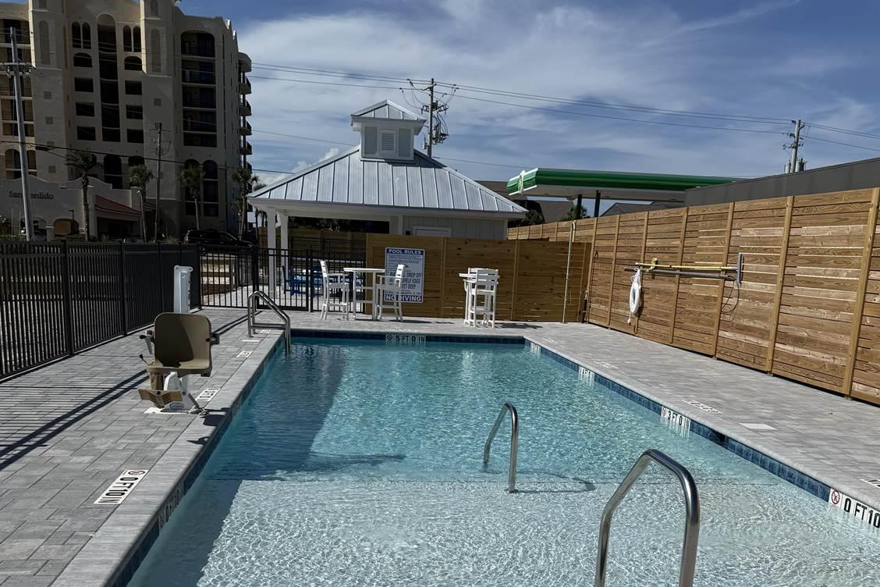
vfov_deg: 37.8
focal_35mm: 34
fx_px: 831
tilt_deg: -13.1
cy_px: 452
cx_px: 437
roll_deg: -3.1
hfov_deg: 55.8
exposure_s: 1/14286
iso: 80
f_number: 1.78
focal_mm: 6.76
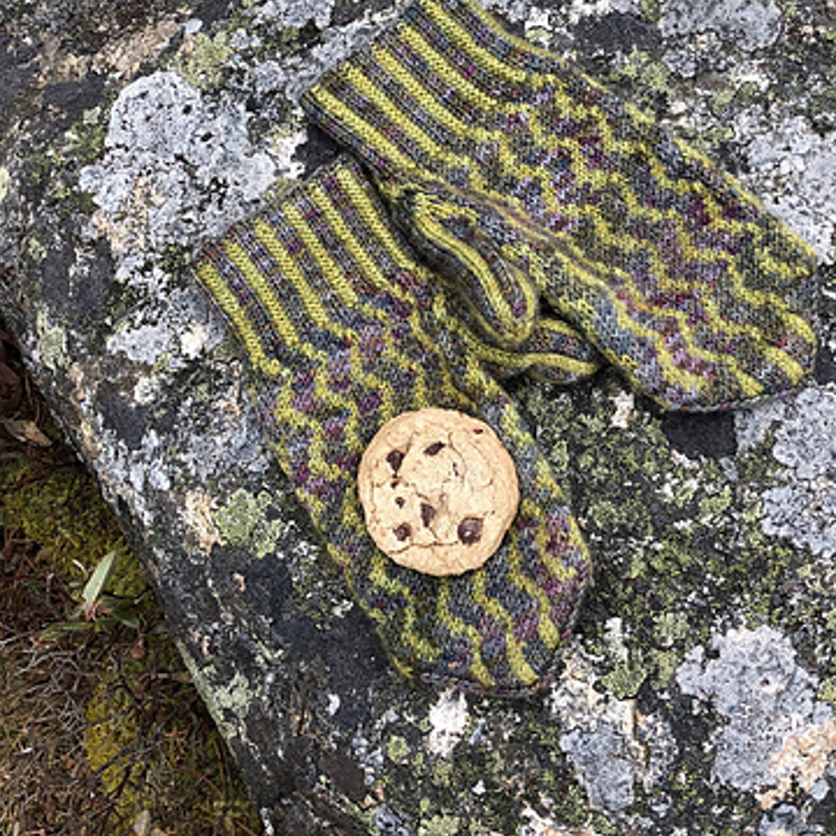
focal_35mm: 44
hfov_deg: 38.3
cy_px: 337
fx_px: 1202
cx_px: 476
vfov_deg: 38.2
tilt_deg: -64.3
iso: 64
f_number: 1.8
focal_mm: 3.99
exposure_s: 1/120
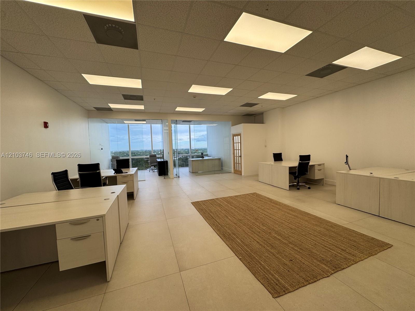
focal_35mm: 14
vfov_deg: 85.7
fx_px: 168
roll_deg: +1.9
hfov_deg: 102.1
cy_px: 156
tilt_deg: -3.1
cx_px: 208
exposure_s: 1/127
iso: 40
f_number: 2.2
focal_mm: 2.22
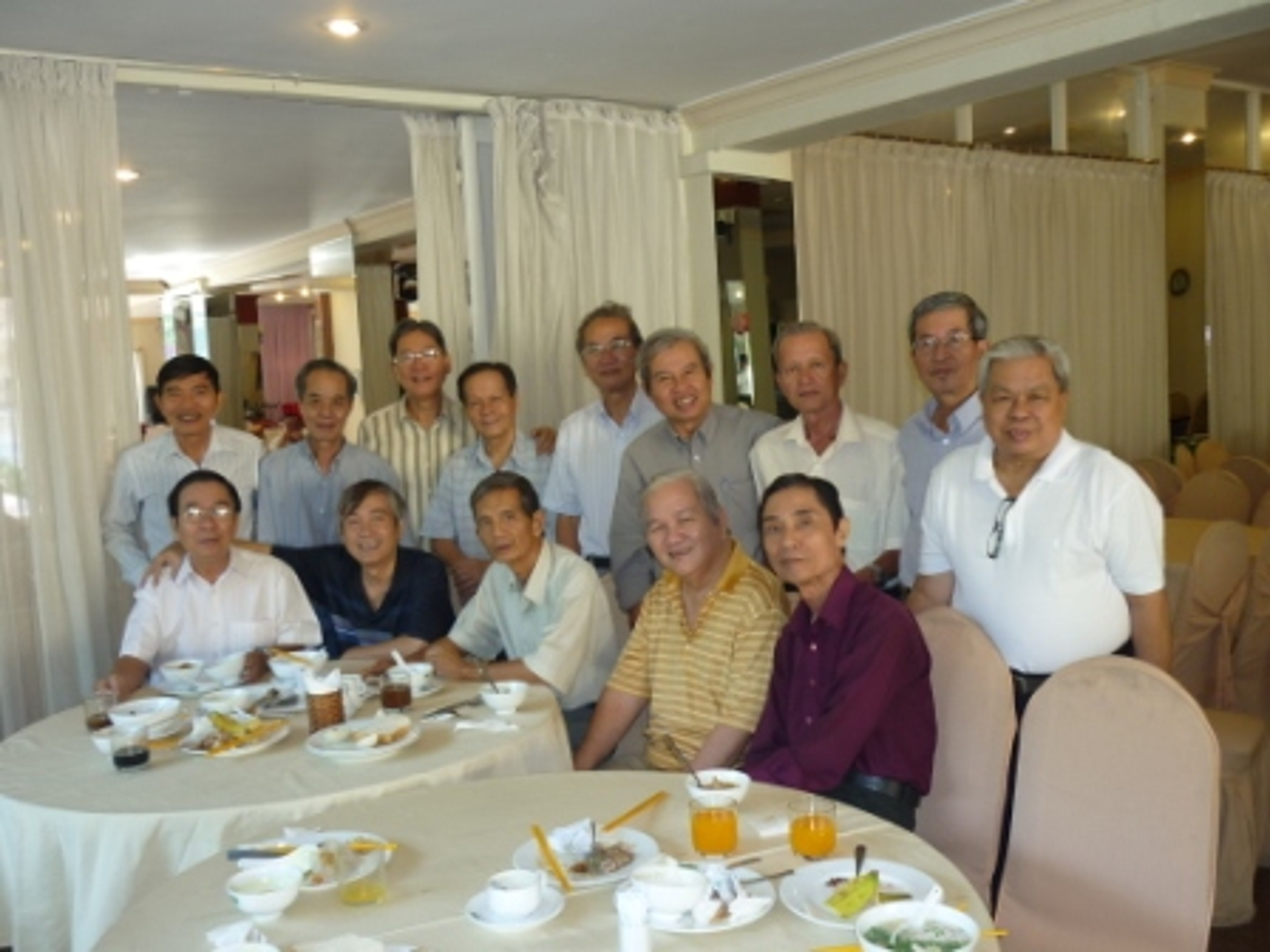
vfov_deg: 42.9
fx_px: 1211
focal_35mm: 33
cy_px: 476
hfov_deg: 55.4
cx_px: 635
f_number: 2.8
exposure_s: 1/30
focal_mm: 5.5
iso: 100
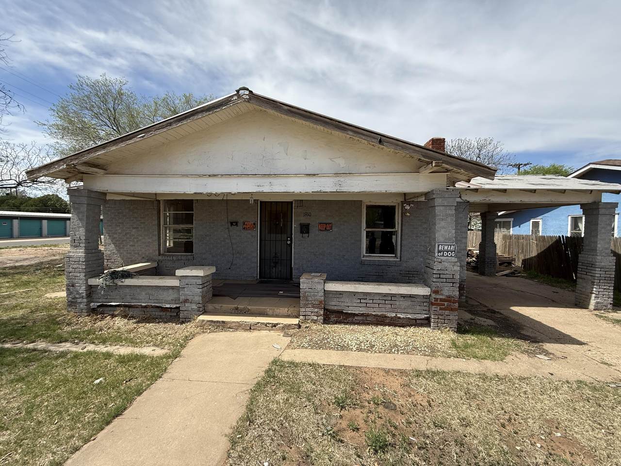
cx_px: 310
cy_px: 233
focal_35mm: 14
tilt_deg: -1.1
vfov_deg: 85.7
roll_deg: -0.7
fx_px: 251
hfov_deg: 102.1
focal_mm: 2.22
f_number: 2.2
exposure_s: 1/914
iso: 50
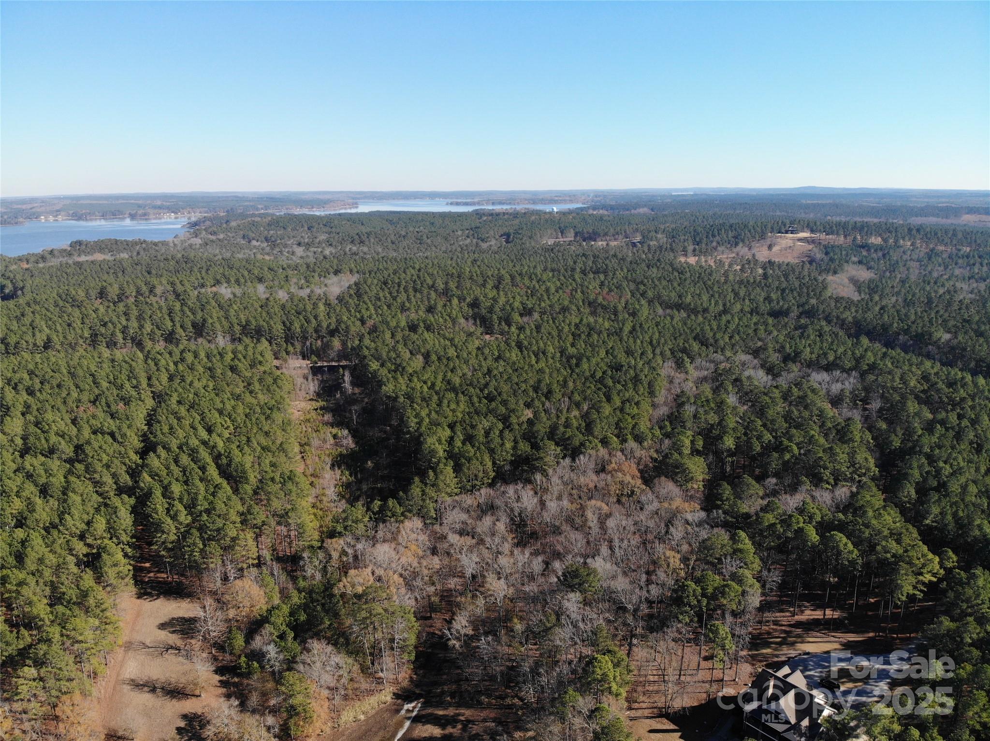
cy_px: 370
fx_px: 686
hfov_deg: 71.6
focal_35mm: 24
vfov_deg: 56.8
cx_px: 495
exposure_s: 1/657
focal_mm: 4.5
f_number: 2.8
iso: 100
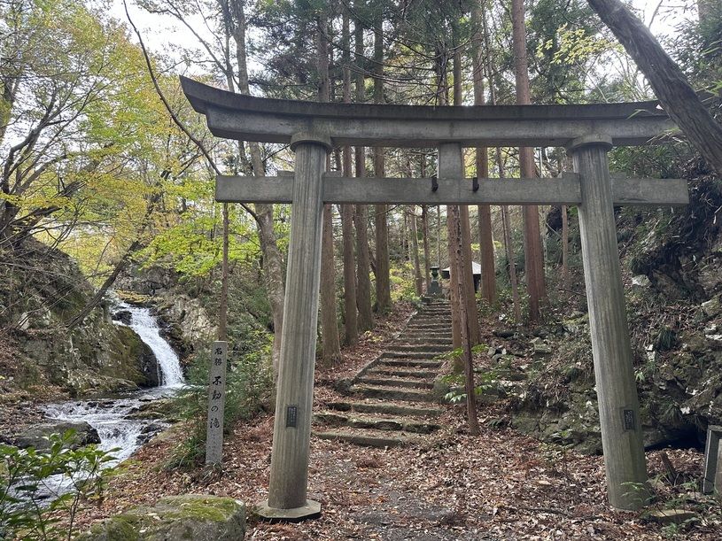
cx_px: 361
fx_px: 501
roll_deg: +0.1
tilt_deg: +10.2
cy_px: 270
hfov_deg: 71.6
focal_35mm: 24
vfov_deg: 56.8
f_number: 1.78
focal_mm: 6.86
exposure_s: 1/121
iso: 125
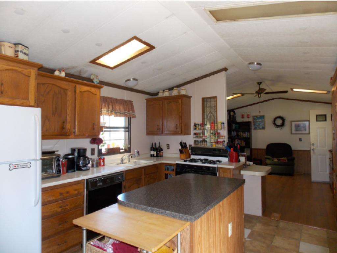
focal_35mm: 23
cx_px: 168
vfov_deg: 58.9
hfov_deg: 73.9
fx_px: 224
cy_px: 126
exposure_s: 1/30
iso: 125
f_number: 3.1
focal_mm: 4
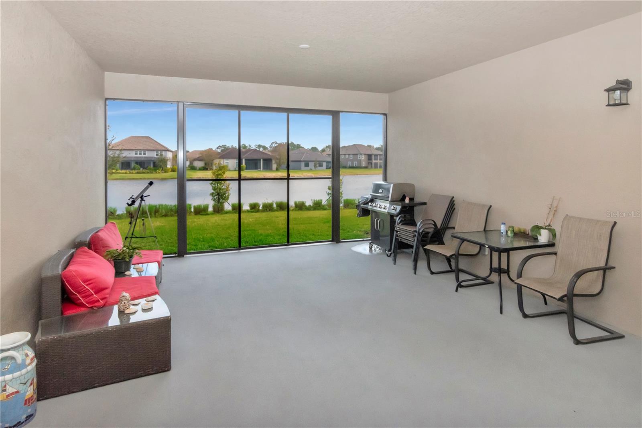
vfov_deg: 63.2
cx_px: 321
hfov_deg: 85.4
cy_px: 214
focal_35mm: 20
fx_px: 348
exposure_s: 1/250
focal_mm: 13
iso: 1000
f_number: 16
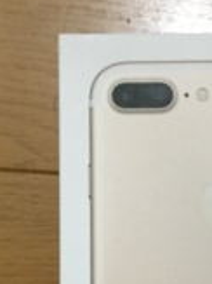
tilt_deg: -83.6
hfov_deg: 15.1
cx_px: 239
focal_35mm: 95
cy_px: 296
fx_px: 777
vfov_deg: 19.9
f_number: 2.4
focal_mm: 3.3
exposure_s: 1/17
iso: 200
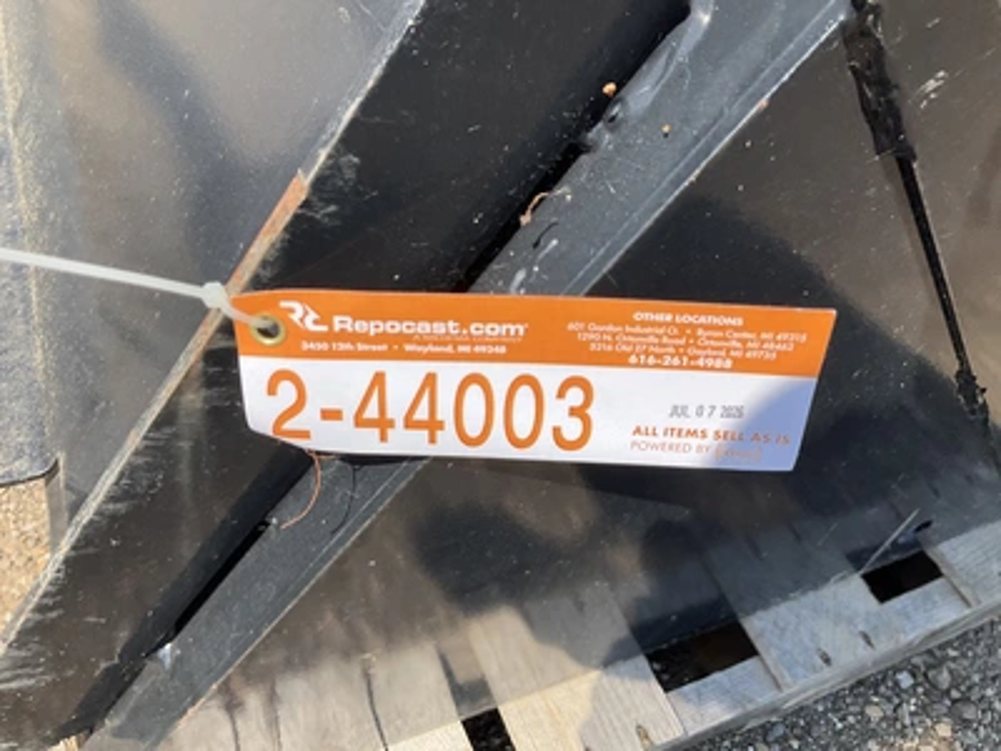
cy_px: 376
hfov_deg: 61.7
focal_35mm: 29
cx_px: 500
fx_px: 839
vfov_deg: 48.2
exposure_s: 1/1055
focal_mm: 3
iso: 25
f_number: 1.8
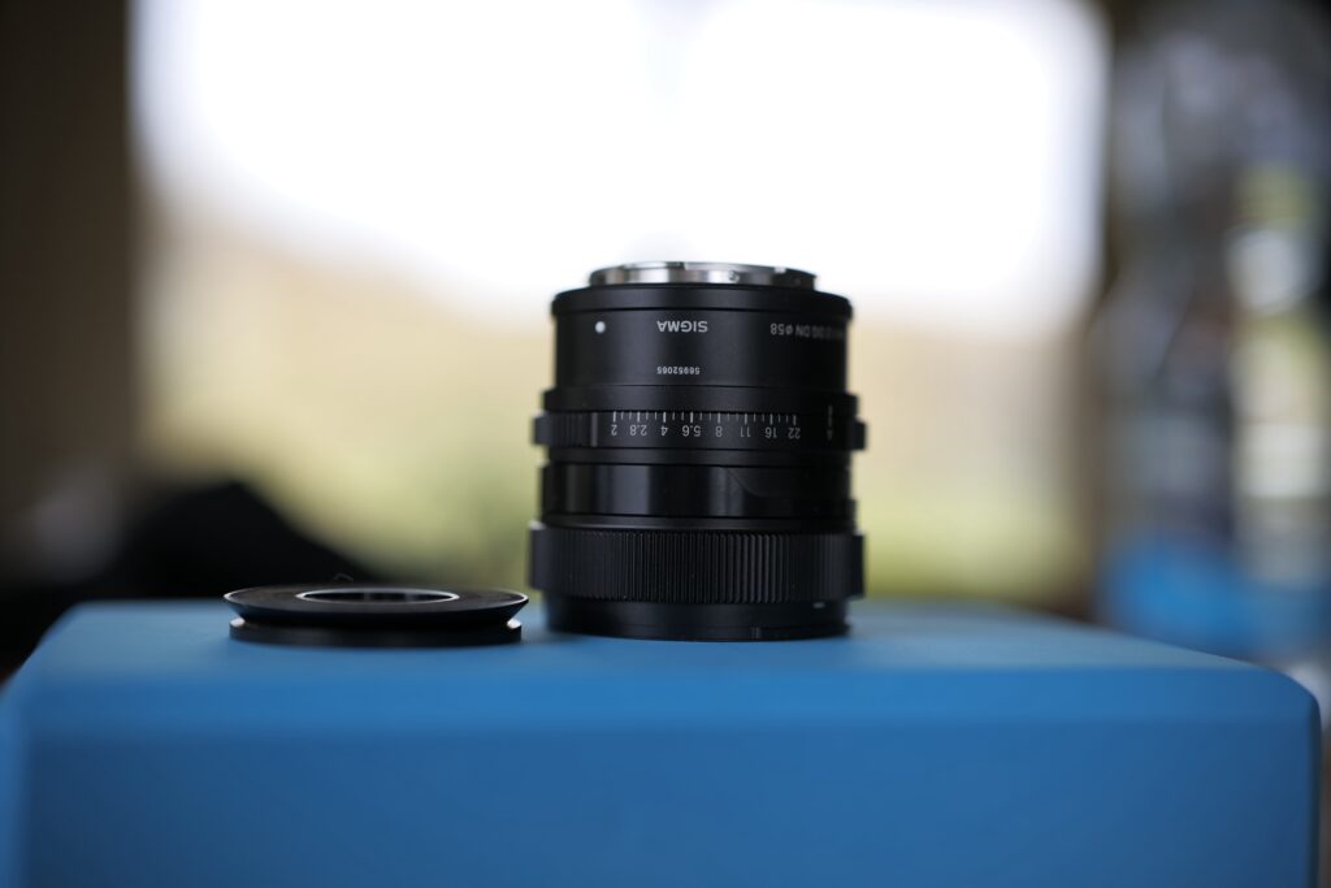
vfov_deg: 27.0
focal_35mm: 50
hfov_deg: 39.6
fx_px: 1849
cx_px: 666
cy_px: 444
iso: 100
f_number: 1.6
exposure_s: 1/200
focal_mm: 50
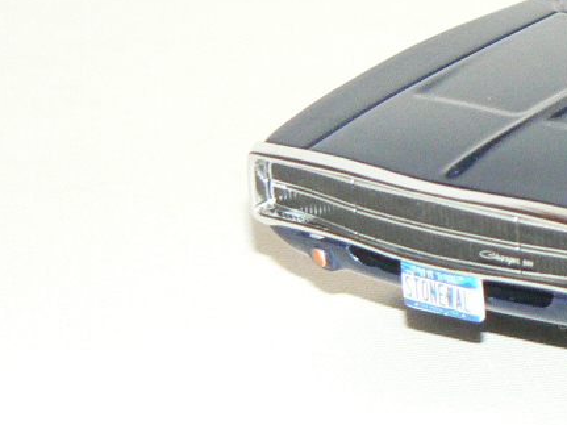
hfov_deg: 5.1
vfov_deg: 3.8
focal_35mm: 386
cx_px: 838
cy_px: 13
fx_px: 6321
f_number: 3.2
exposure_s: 1/60
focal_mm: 21.6
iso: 400
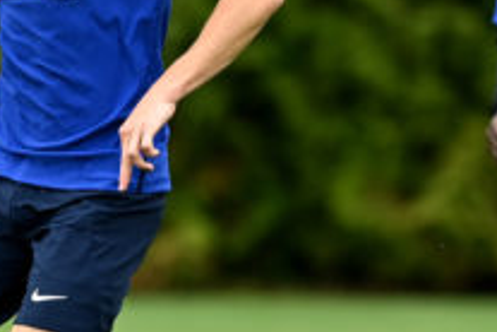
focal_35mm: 1487
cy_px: 142
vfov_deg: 0.9
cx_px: -55
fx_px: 20527
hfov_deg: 1.4
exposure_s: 1/2000
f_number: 3.5
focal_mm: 400
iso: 800
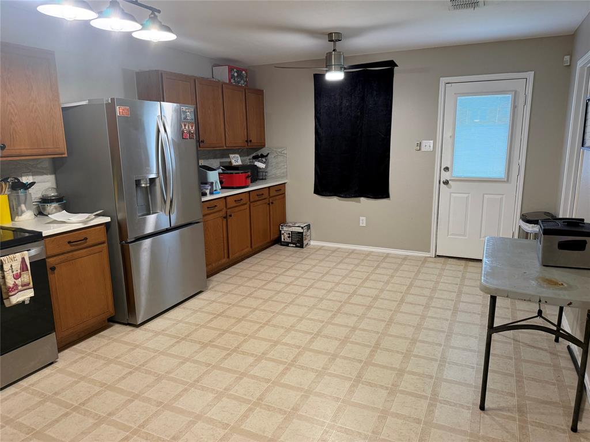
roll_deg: +0.5
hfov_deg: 71.6
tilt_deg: -12.3
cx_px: 295
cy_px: 221
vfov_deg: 56.8
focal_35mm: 24
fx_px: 409
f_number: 1.78
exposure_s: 1/60
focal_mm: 6.76
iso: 320
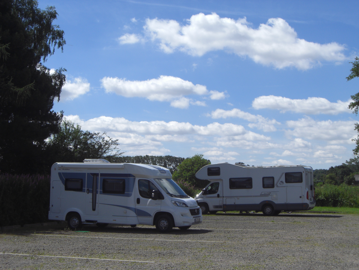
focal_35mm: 55
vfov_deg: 26.6
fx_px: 570
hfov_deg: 34.9
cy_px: 135
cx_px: 180
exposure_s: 1/160
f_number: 9.7
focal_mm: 9
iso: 64
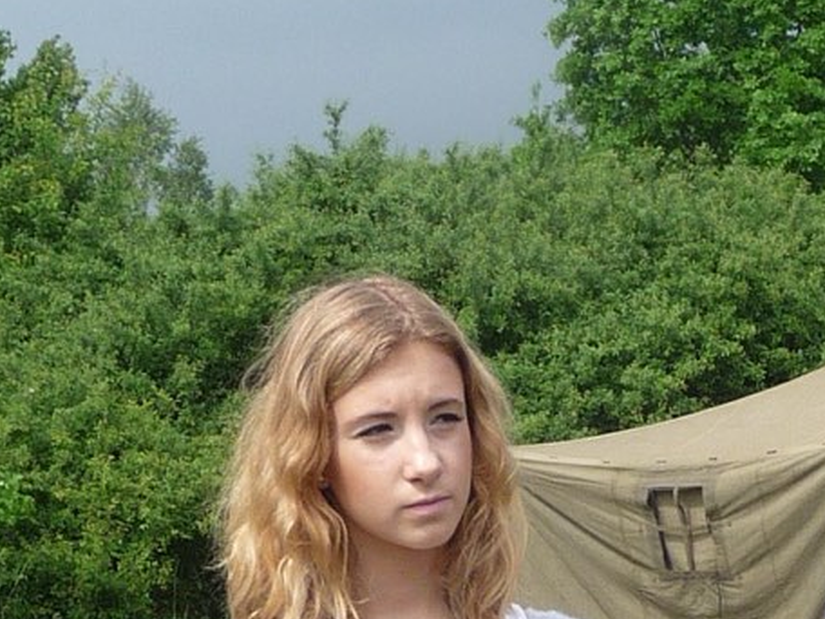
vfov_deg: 11.6
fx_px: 3003
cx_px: 622
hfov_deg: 15.6
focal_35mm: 126
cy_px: 614
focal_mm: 5
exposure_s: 1/800
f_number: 3.4
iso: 100
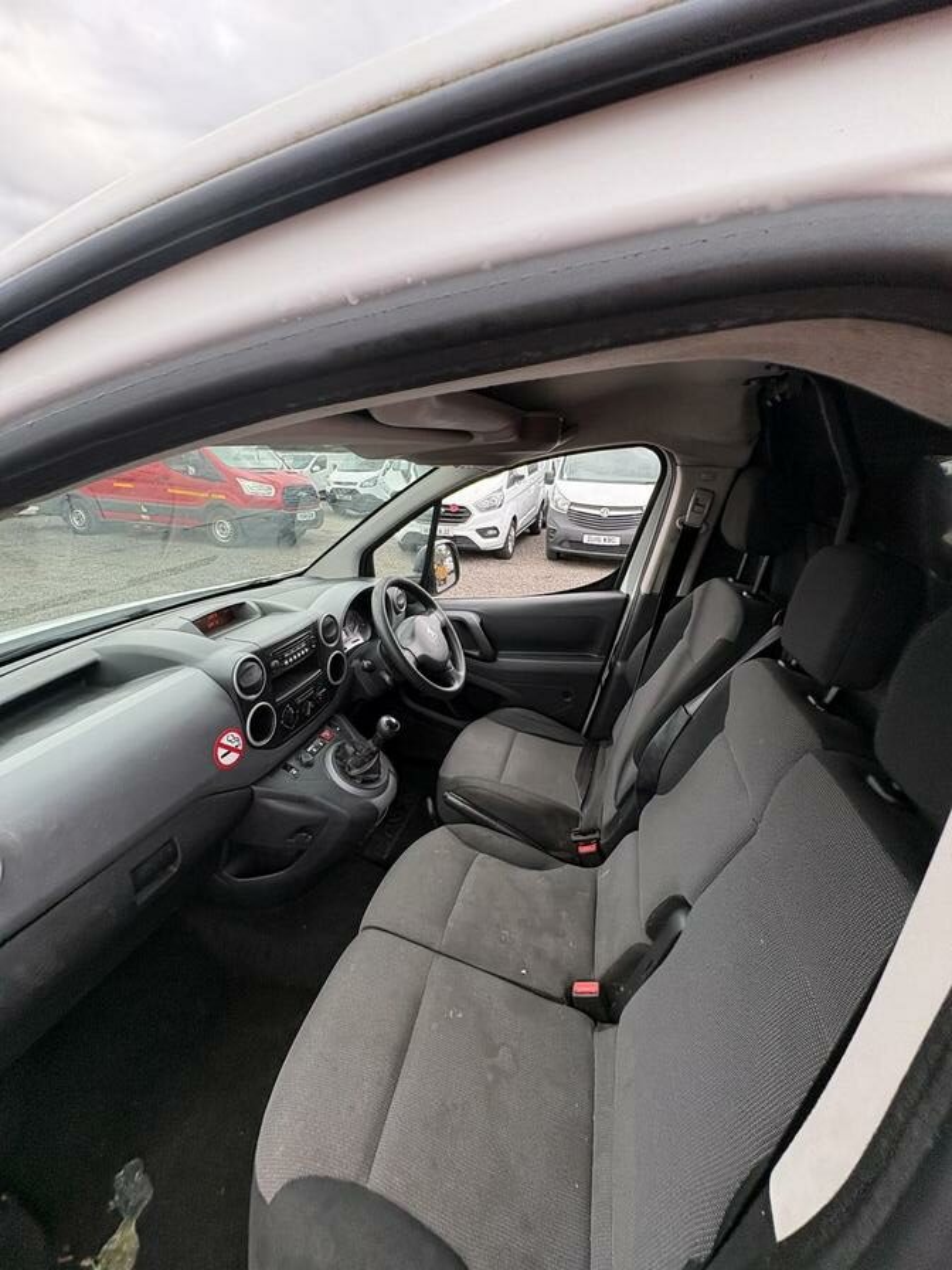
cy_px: 635
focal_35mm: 14
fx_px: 513
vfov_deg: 102.1
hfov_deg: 85.7
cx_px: 476
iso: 64
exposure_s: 1/179
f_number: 2.2
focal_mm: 2.22
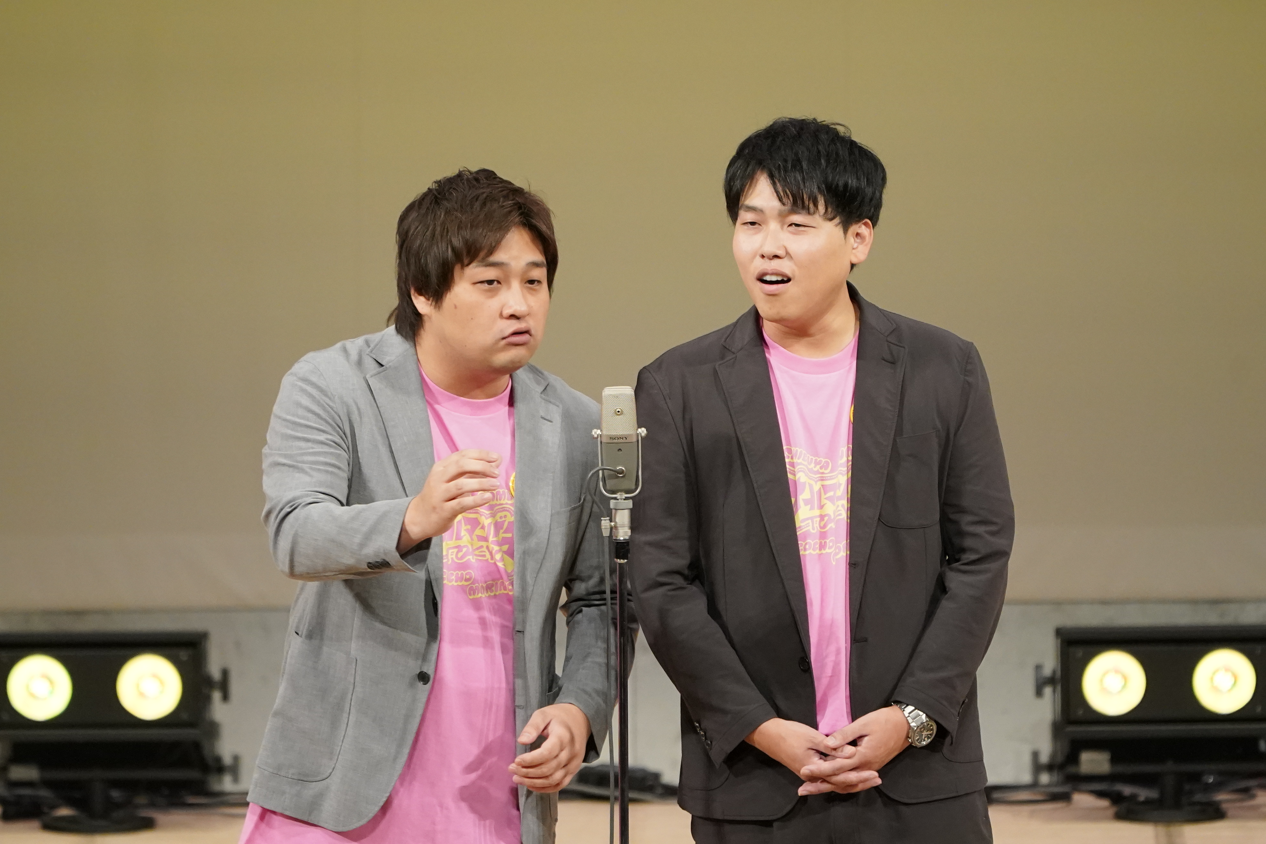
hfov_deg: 3.4
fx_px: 21098
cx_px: 633
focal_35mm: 600
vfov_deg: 2.3
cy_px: 422
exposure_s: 1/250
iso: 5000
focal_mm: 400
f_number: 5.6
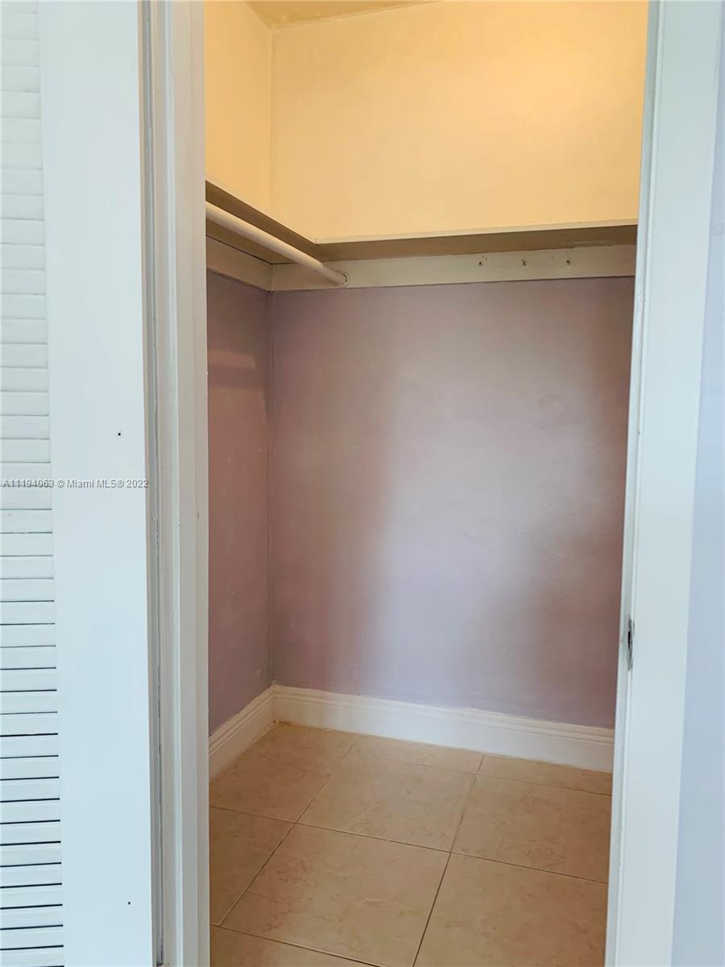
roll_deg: -0.8
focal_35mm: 26
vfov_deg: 67.3
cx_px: 362
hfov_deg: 53.1
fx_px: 726
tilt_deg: -4.9
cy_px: 484
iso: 80
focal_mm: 4.25
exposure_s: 1/120
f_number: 1.8
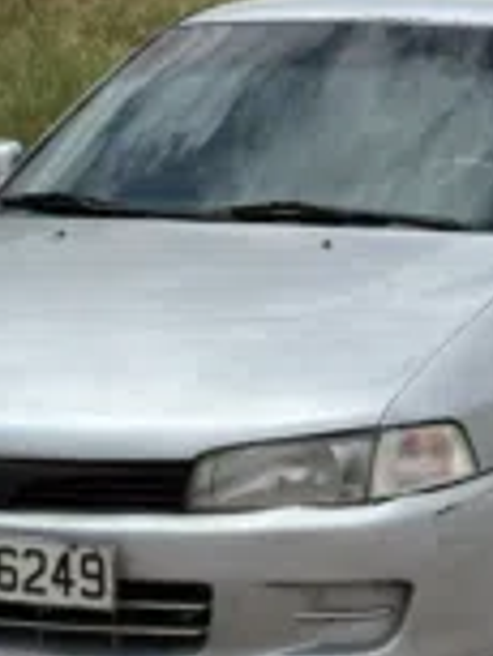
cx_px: 360
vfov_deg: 14.2
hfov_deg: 10.9
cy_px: -21
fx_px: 2579
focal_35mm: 136
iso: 25
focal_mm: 5.96
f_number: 1.6
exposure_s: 1/4630
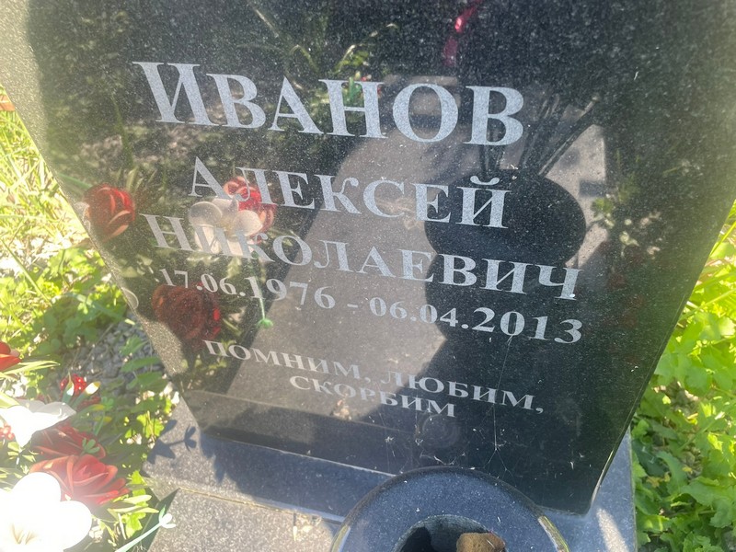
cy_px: 276
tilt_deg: -45.2
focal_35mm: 26
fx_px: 553
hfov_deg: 67.3
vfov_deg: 53.1
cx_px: 368
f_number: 1.6
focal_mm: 4.2
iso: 32
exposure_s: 1/122
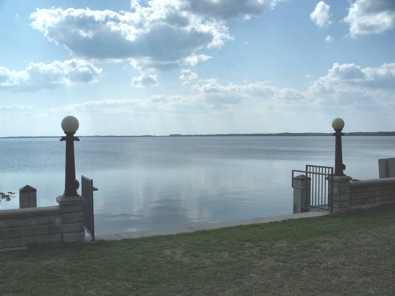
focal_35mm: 37
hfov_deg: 50.1
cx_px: 198
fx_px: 422
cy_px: 148
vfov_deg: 38.7
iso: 64
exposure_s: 1/1000
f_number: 5.6
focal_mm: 7.8
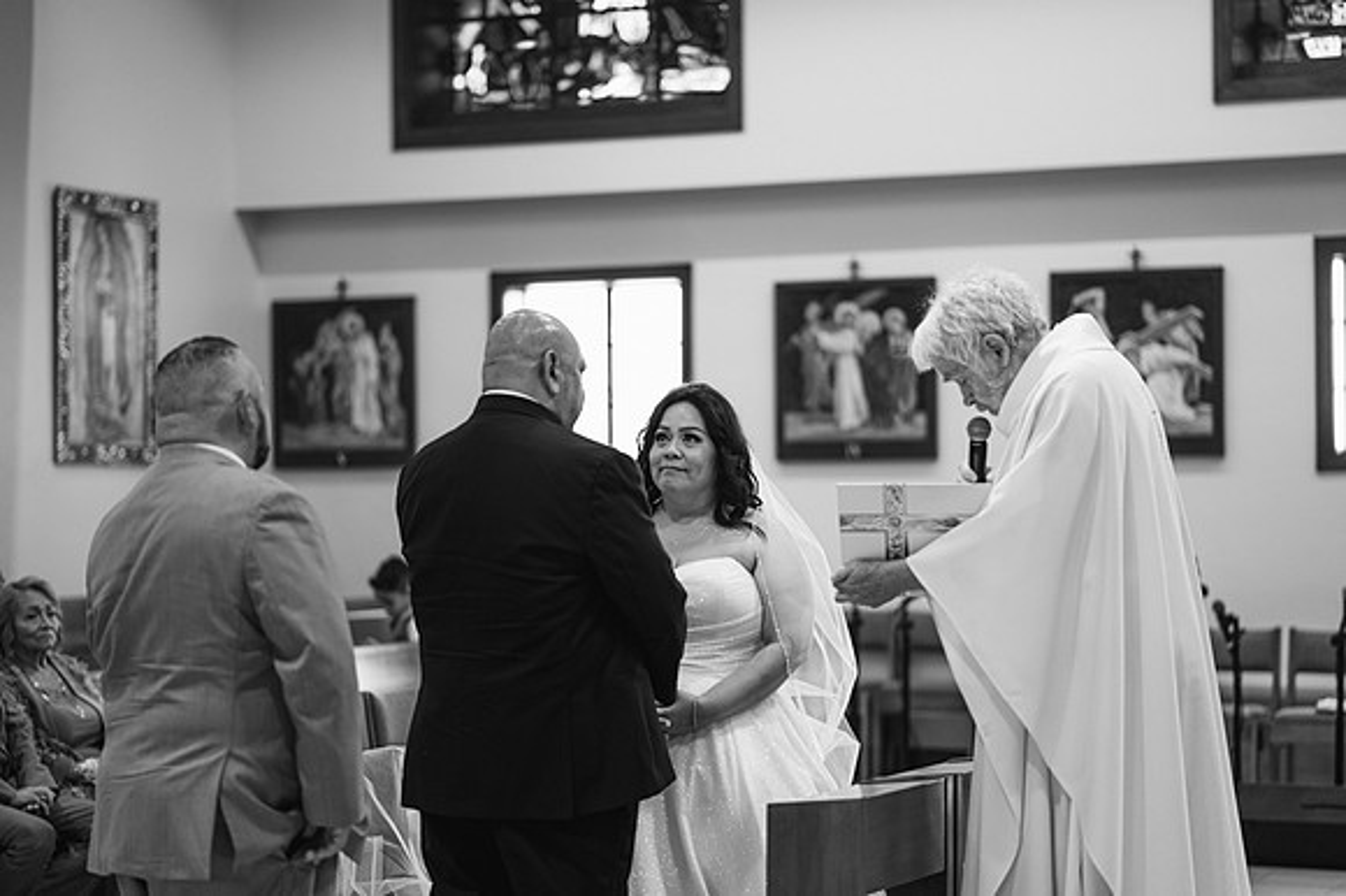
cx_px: 673
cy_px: 448
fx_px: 3253
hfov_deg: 23.4
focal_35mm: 87
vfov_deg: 15.7
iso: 200
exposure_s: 1/125
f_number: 1.8
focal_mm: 85
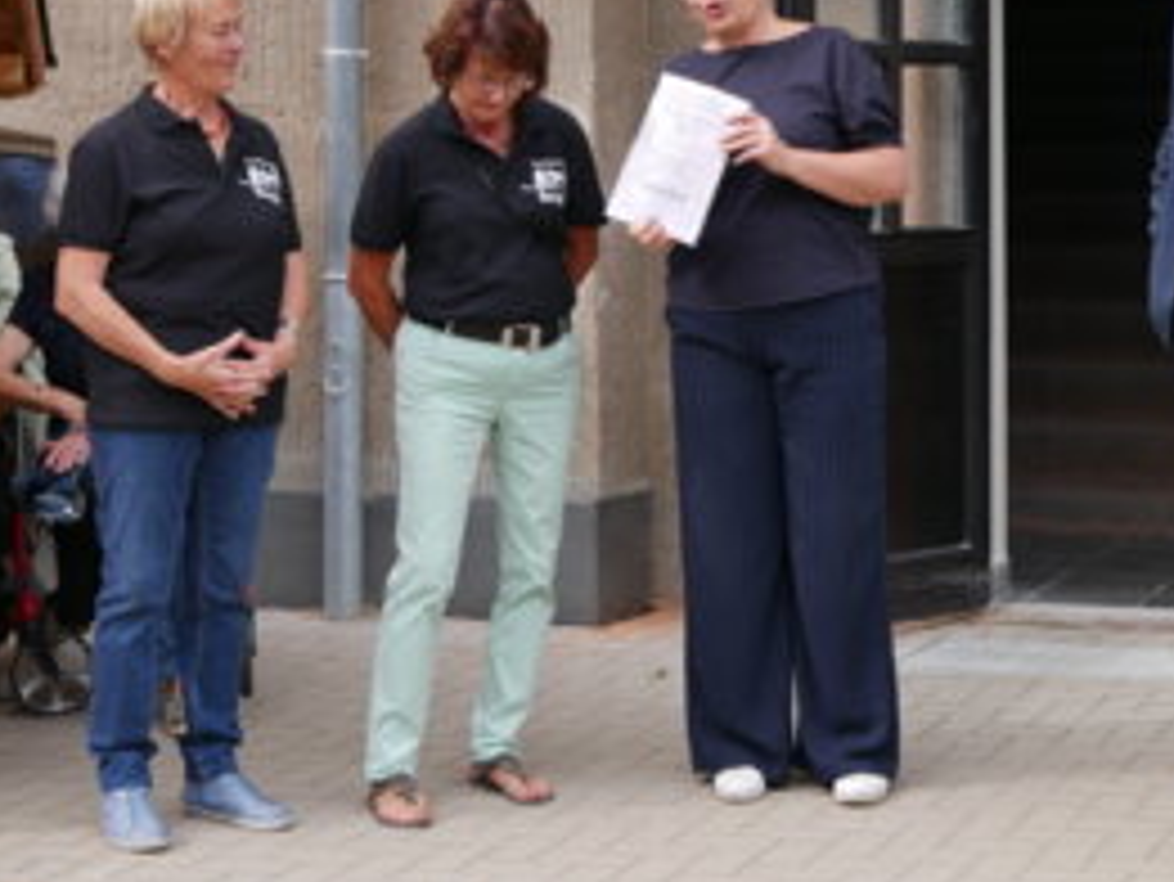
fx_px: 3223
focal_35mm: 95
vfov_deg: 15.5
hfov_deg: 20.6
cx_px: 742
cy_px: 216
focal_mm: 31
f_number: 6.3
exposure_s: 1/200
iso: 200
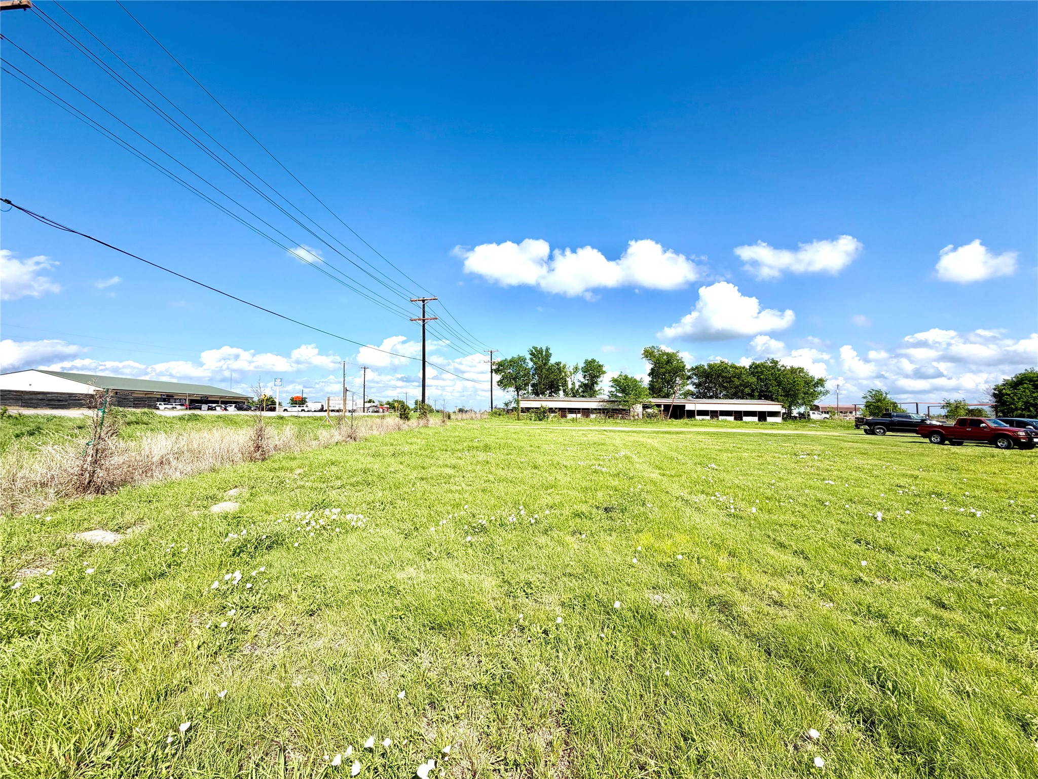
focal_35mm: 14
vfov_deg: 85.7
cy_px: 390
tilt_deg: +2.7
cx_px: 519
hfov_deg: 102.1
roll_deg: -0.1
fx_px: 420
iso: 20
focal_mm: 2.22
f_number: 2.2
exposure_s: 1/1105
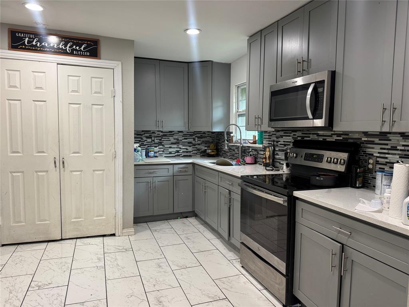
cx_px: 204
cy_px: 154
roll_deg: -0.9
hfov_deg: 71.6
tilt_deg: -4.8
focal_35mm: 24
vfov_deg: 56.8
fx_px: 284
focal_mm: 6.76
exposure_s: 1/60
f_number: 1.78
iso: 160
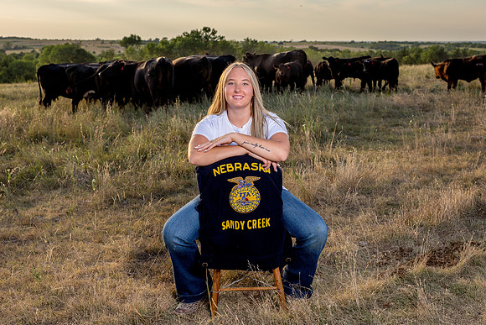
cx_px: 243
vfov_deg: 37.9
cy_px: 162
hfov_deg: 54.4
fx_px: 473
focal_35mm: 35
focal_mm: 35
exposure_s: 1/250
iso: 100
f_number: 5
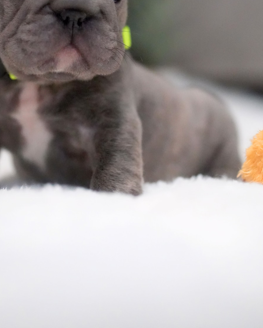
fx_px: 1333
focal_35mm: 137
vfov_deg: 14.0
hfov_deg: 11.3
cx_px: 101
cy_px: 67
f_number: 3.2
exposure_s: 1/500
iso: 12800
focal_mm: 85
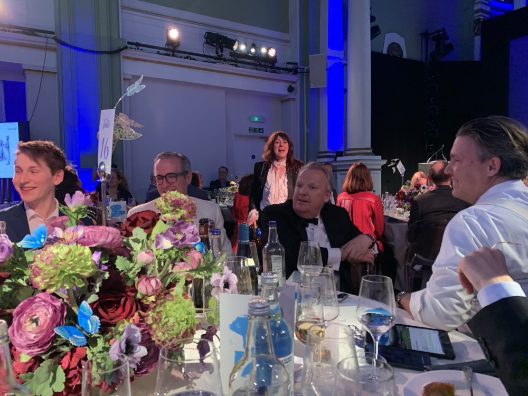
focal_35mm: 26
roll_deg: +0.8
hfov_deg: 67.3
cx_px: 264
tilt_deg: -4.6
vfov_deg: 53.1
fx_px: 397
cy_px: 198
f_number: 1.8
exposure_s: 1/38
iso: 400
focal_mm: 4.25
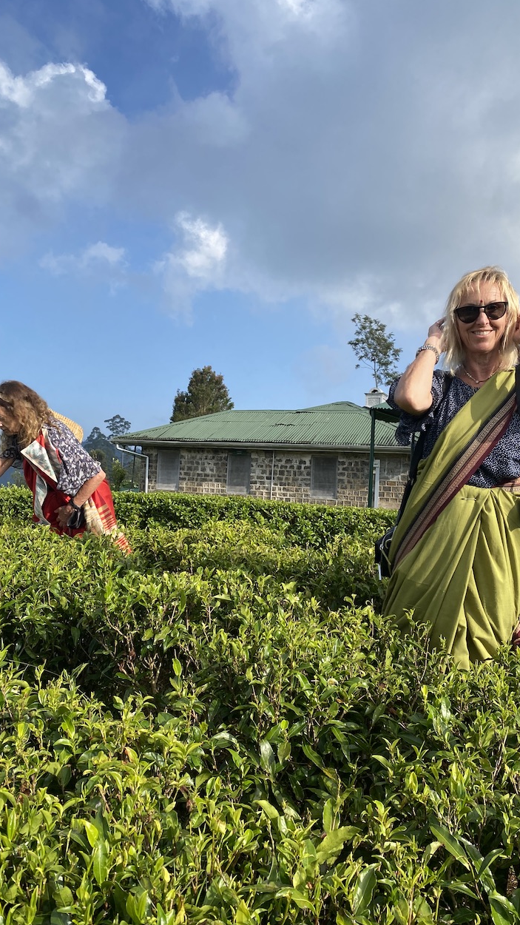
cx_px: 261
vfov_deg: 66.1
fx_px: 711
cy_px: 465
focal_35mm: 29
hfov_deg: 40.2
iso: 32
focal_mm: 4.25
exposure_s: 1/1866
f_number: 1.8
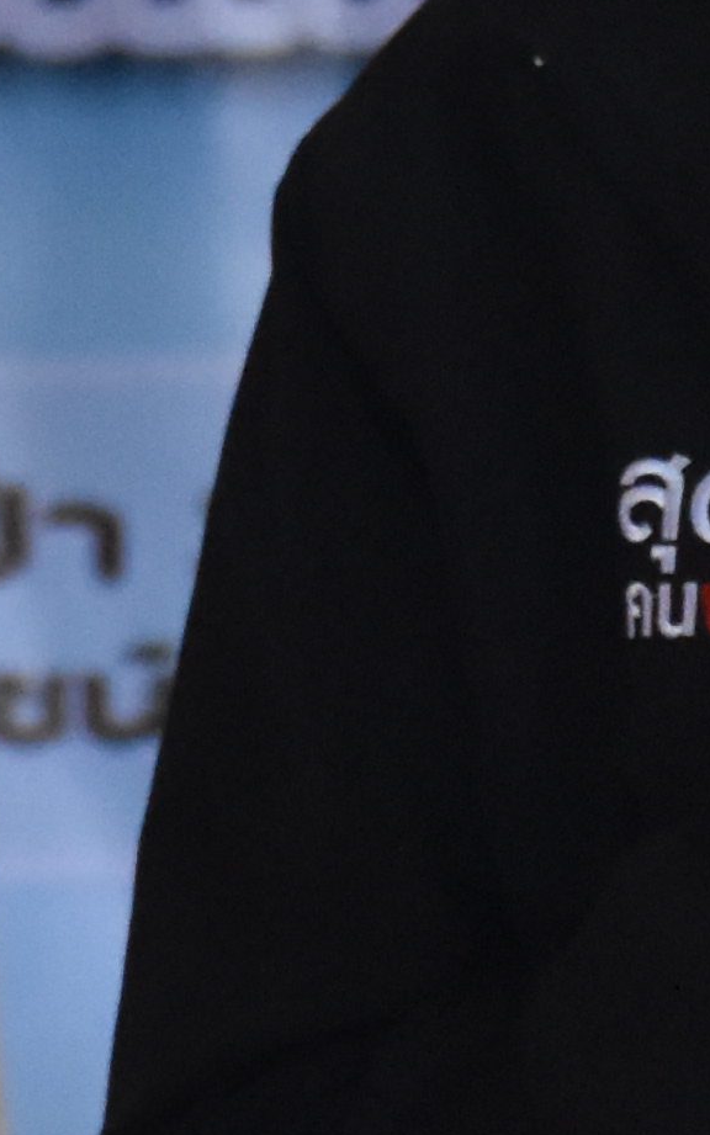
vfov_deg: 2.3
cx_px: 568
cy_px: -181
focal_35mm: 896
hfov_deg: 1.5
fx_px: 27727
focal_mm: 90
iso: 2500
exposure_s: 1/160
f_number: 5.6
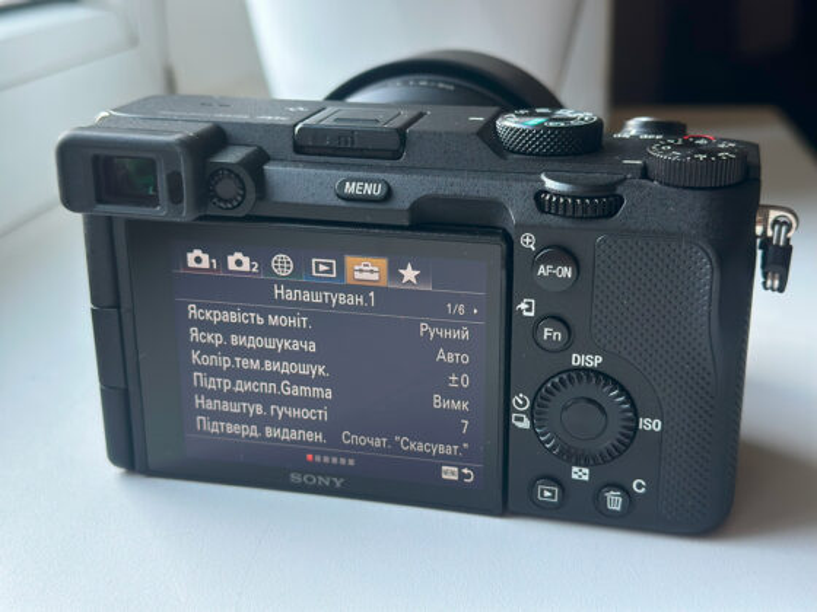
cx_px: 408
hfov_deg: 39.7
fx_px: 1133
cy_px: 306
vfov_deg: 30.3
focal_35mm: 48
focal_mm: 6.86
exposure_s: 1/121
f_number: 1.78
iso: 125
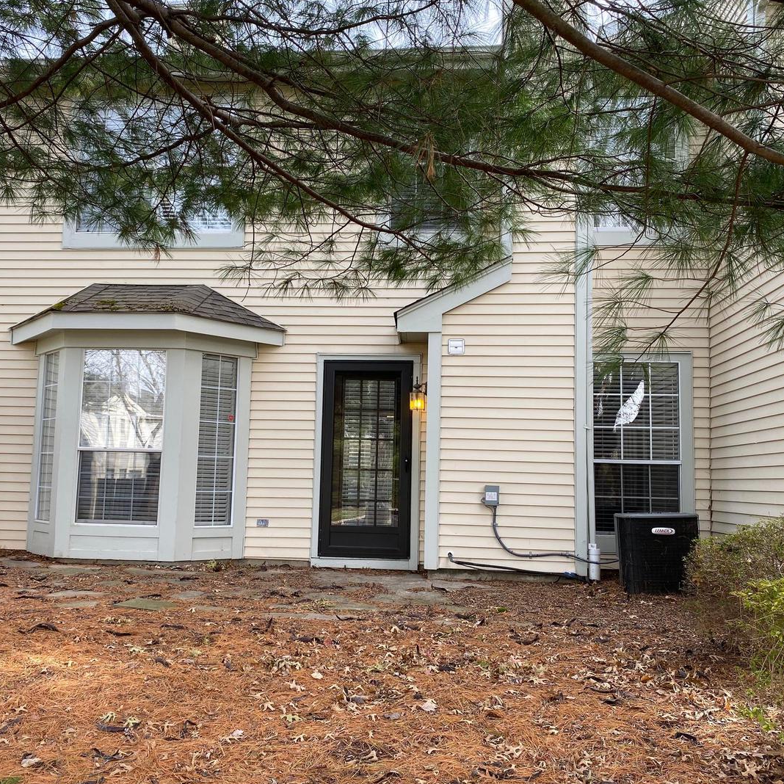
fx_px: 794
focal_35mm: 31
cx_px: 371
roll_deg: -1.6
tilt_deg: +5.2
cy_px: 395
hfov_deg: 52.5
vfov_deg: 52.5
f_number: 1.8
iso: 32
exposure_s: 1/189
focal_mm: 4.25
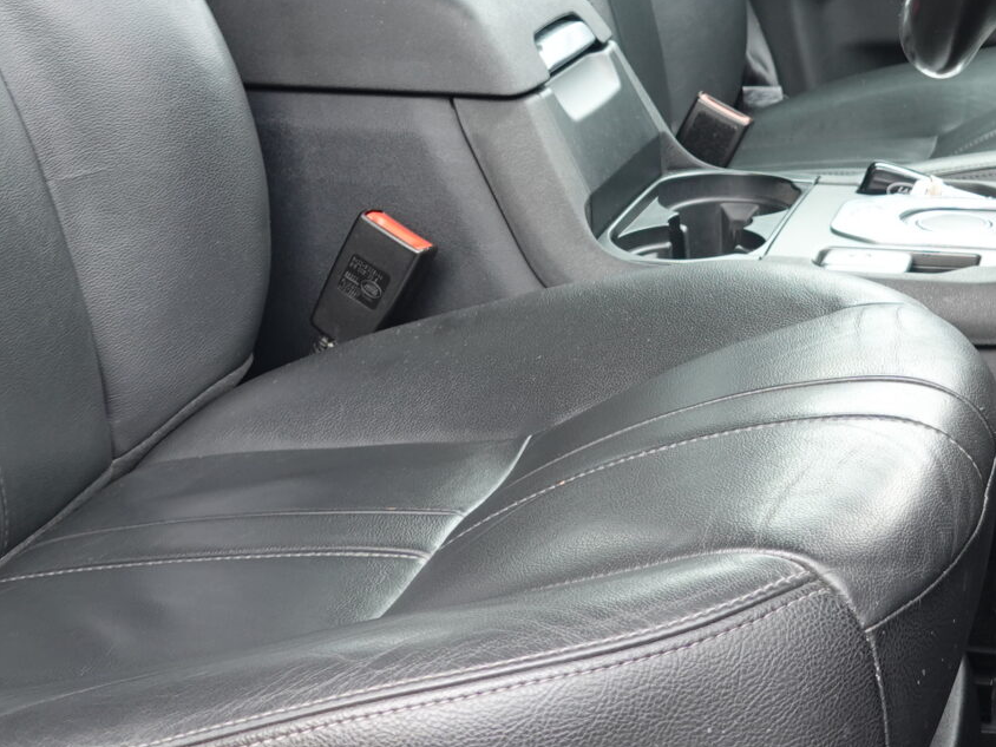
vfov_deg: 20.3
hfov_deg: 27.2
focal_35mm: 70
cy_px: -16
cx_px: 810
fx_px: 2014
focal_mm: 9
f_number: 2.8
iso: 160
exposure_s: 1/40
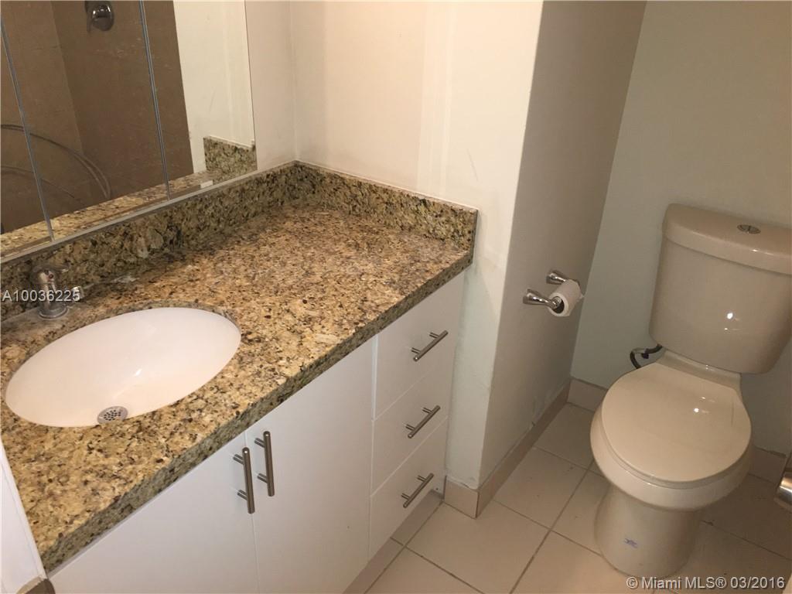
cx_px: 396
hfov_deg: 61.7
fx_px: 664
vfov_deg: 48.2
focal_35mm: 29
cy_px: 297
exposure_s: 1/30
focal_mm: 4.15
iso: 125
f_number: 2.2
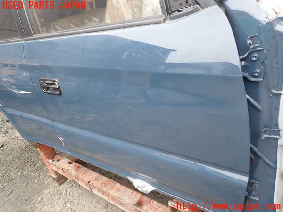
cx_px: 142
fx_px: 204
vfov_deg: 54.9
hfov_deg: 69.4
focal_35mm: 25
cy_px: 106
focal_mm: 4.5
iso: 100
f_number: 2.8
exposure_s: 1/125
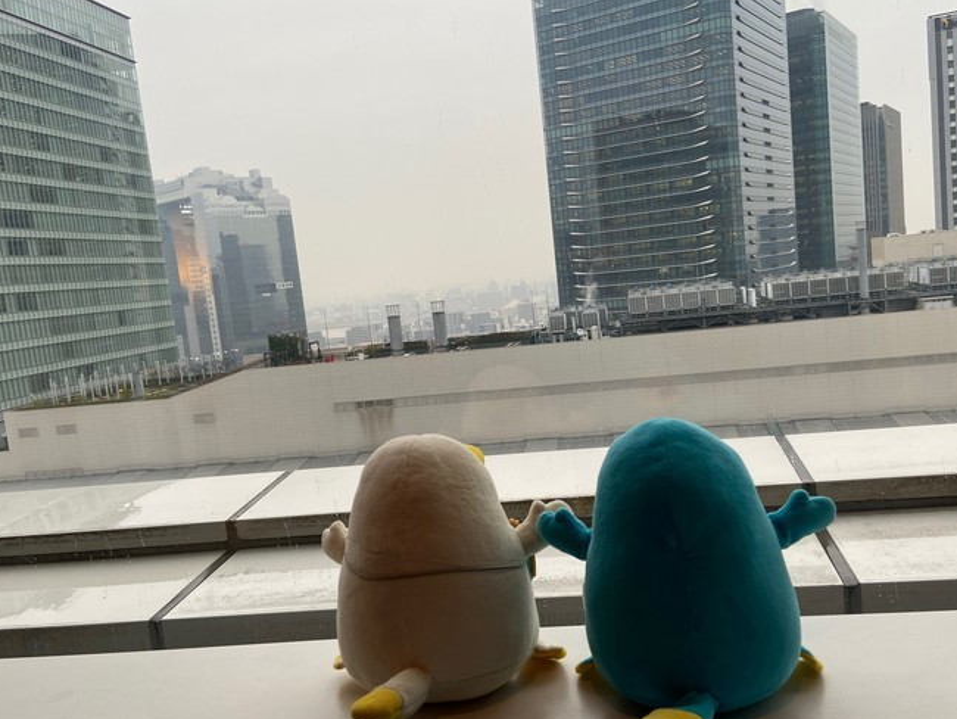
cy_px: 367
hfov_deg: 56.7
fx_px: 885
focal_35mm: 32
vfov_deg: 44.2
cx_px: 532
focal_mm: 4.25
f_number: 1.8
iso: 40
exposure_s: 1/122
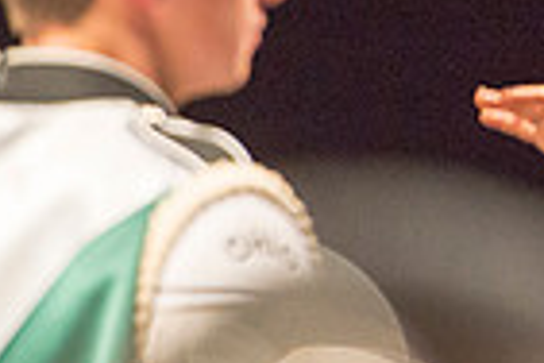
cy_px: -8
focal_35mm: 825
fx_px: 12466
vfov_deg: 1.7
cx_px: 941
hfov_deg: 2.5
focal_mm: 200
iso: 2500
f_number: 2.8
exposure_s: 1/250
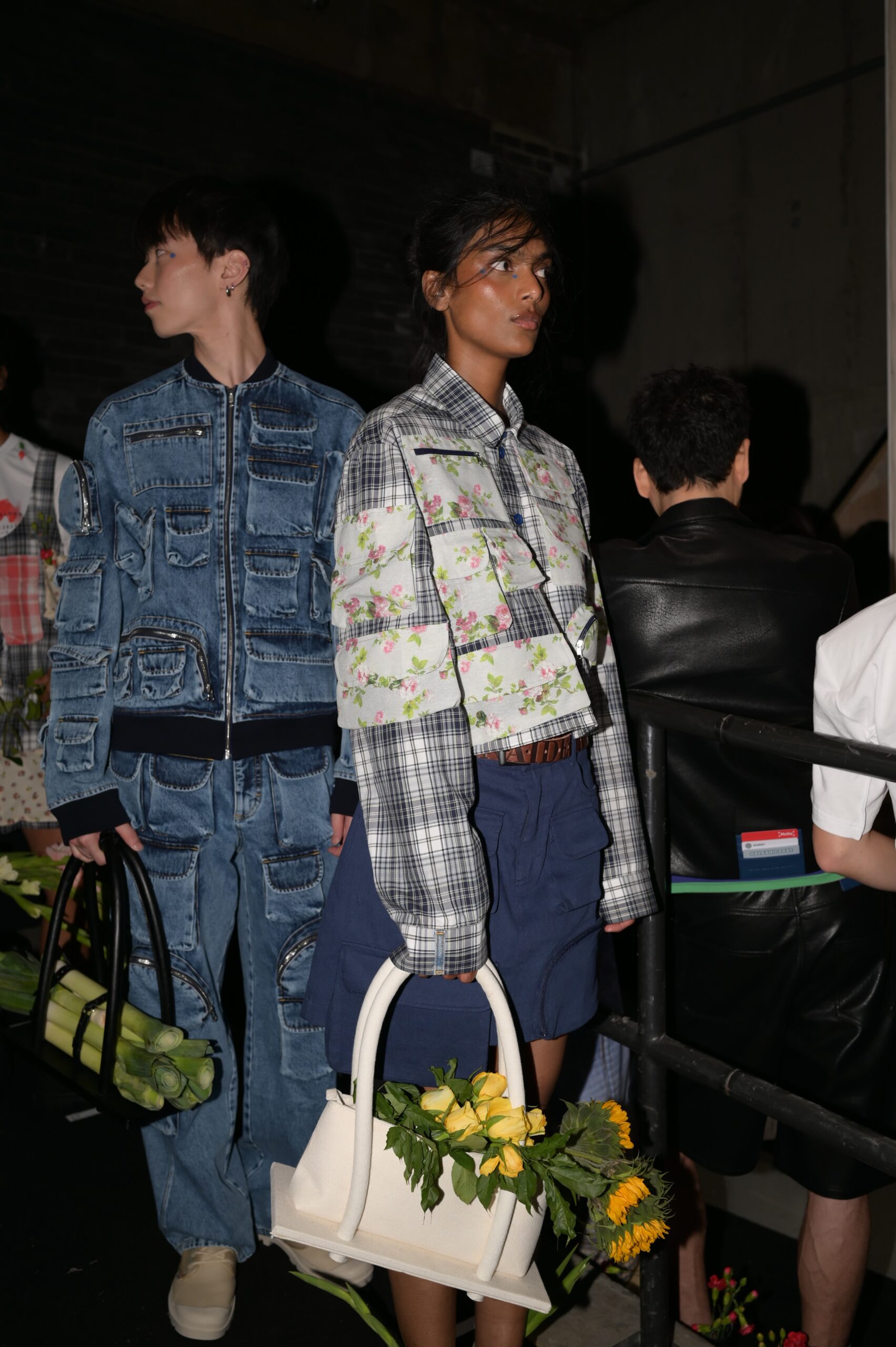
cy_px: 674
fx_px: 1309
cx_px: 448
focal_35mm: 35
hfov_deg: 37.8
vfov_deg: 54.5
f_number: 4
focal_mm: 35
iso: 100
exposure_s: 1/800
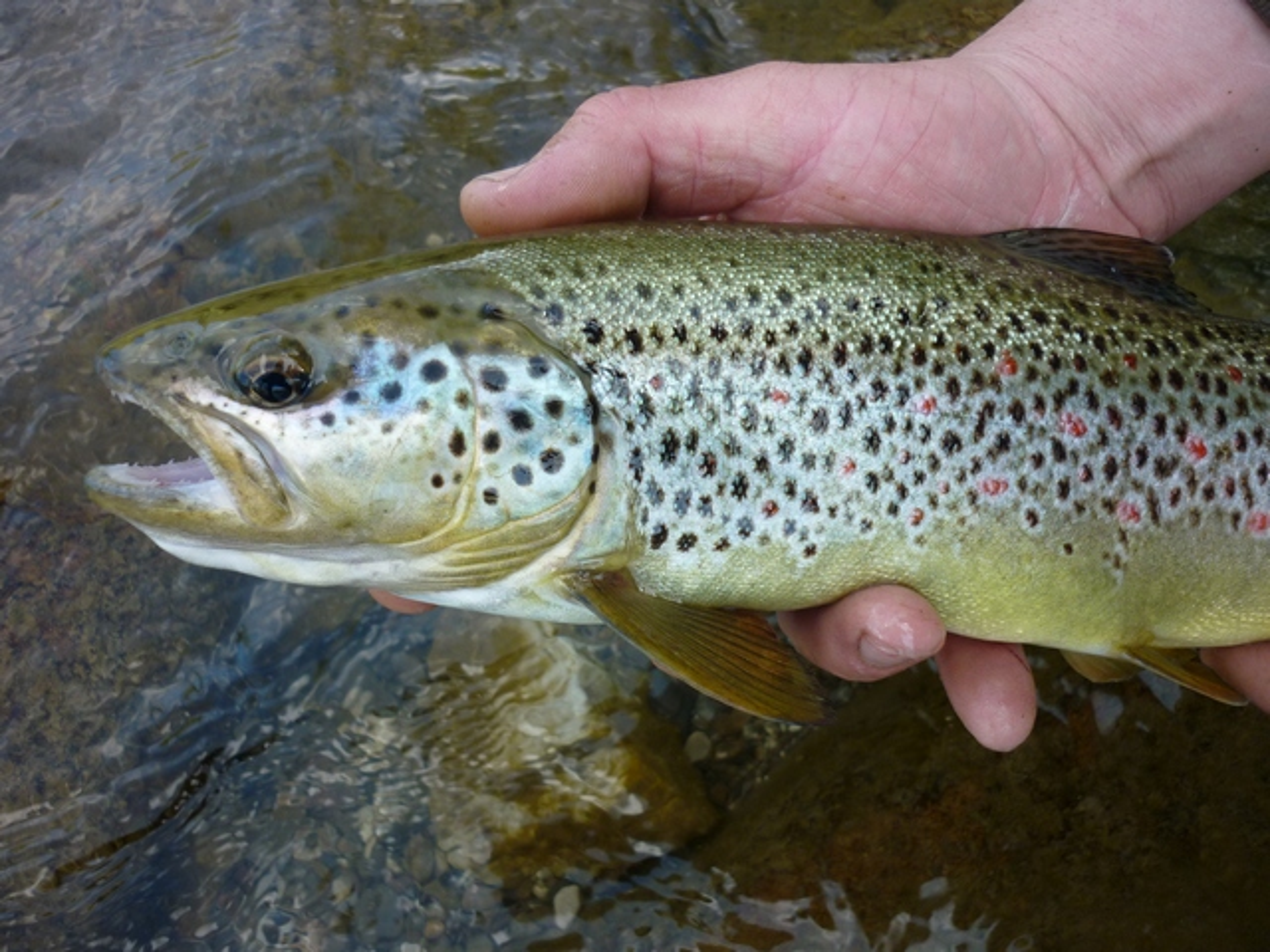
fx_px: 1211
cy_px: 476
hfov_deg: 55.4
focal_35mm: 33
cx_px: 635
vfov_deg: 42.9
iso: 100
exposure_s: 1/200
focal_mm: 5.5
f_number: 2.8
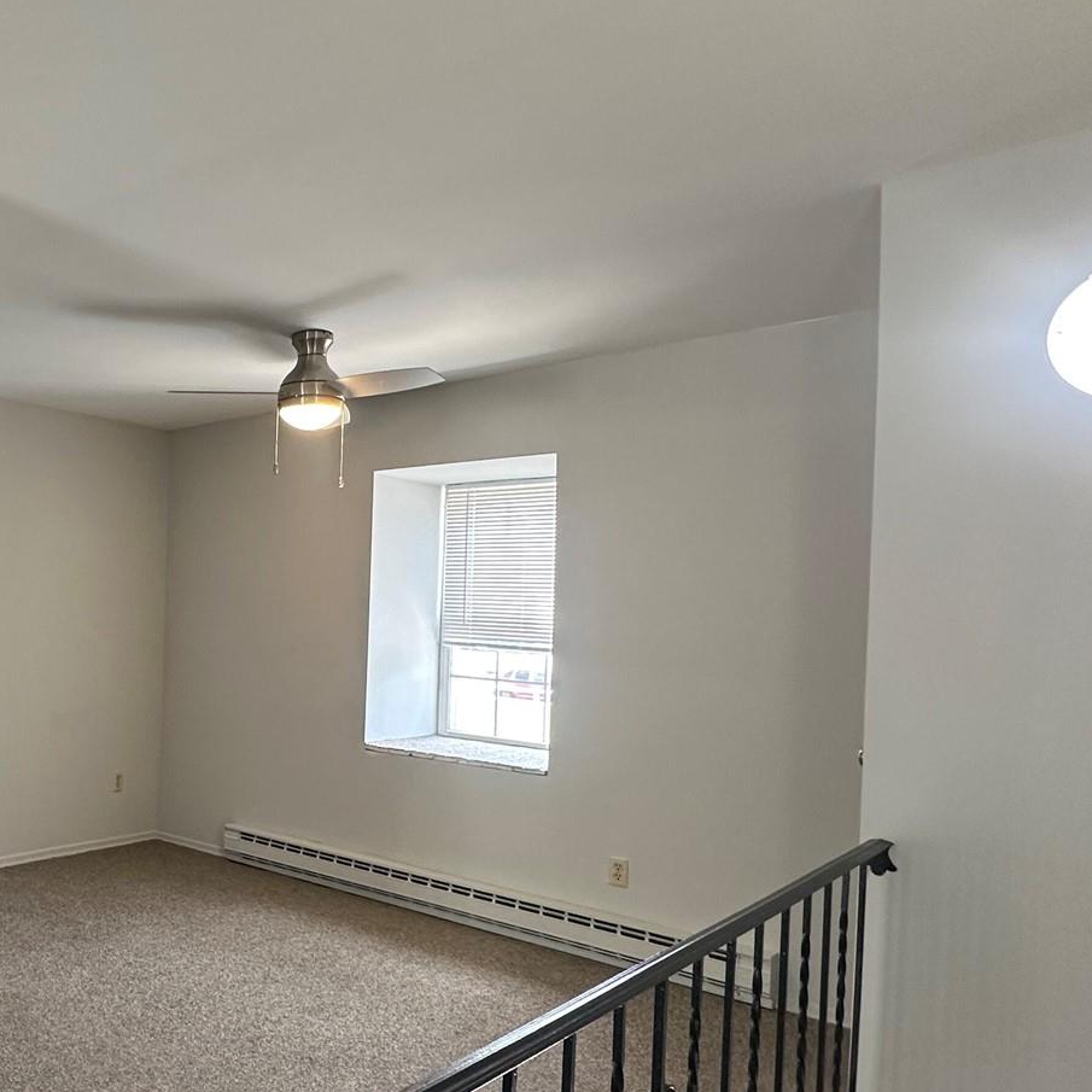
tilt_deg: +0.0
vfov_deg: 57.1
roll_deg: -2.1
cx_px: 98
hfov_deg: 50.4
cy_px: 624
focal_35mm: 28
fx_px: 999
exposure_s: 1/60
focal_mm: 2.22
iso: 160
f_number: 2.2
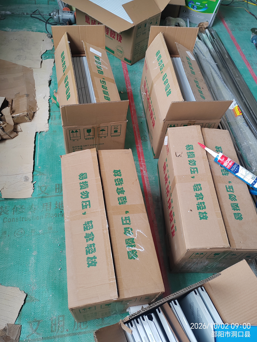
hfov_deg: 49.7
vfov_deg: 63.4
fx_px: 277
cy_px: 166
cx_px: 130
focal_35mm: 28
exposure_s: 1/100
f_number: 1.9
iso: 320
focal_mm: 5.52
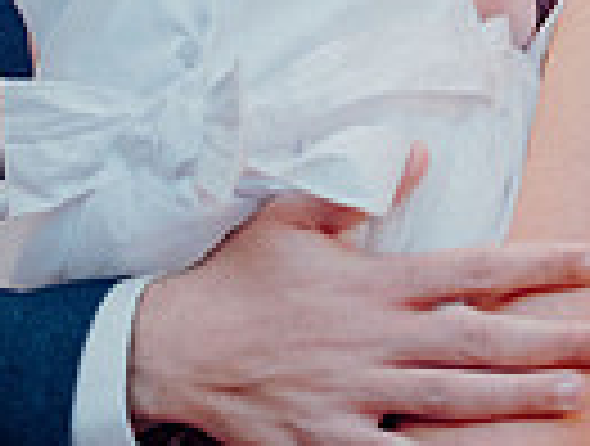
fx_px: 4717
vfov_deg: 5.4
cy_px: 74
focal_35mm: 276
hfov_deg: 7.2
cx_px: 320
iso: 3200
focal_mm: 65
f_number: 3.5
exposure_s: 1/160
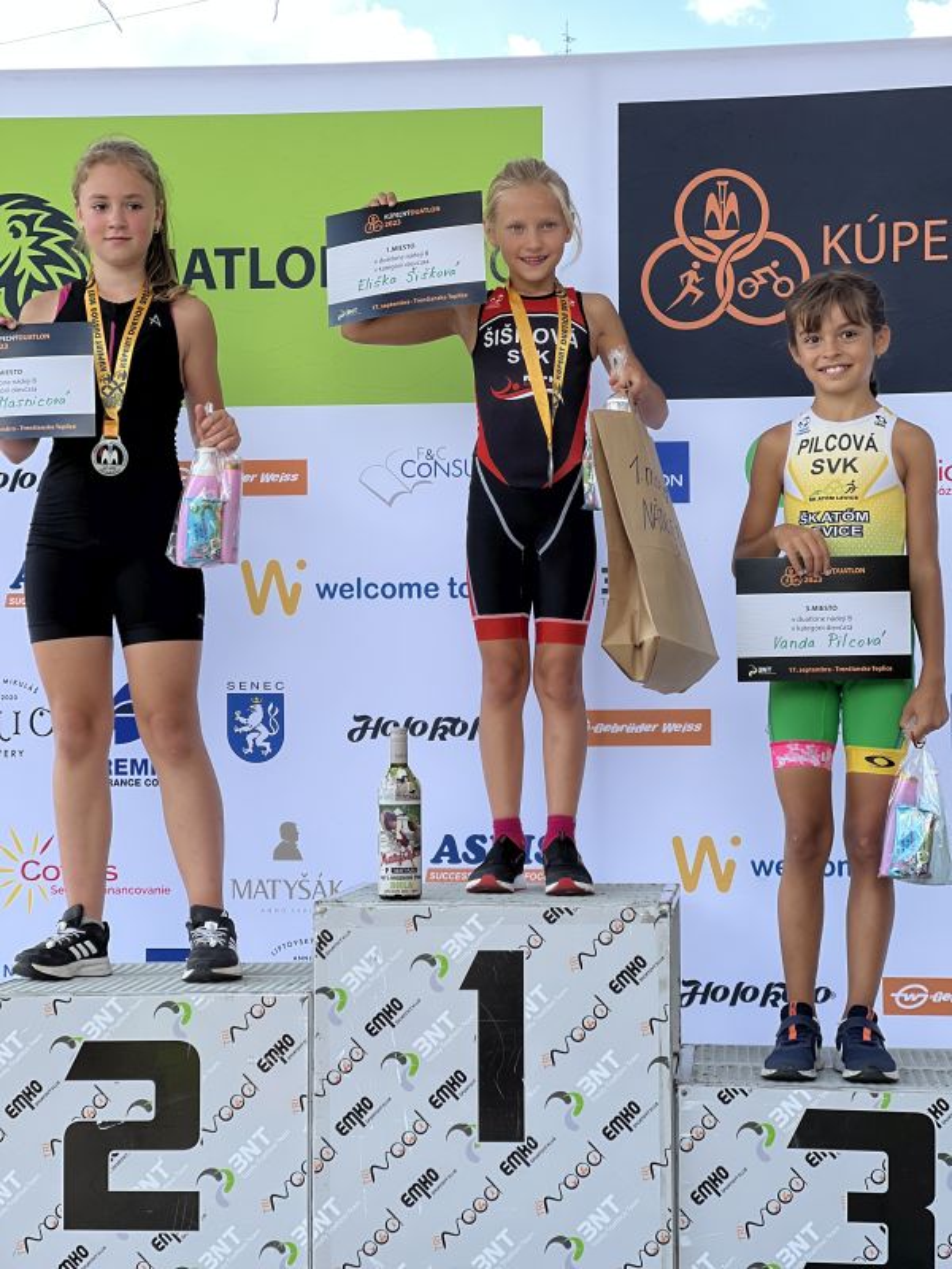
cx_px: 476
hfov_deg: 19.1
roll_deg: -0.4
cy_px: 634
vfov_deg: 25.3
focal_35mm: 77
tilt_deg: +2.4
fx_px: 2824
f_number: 2.8
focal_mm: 9
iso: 32
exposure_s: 1/121
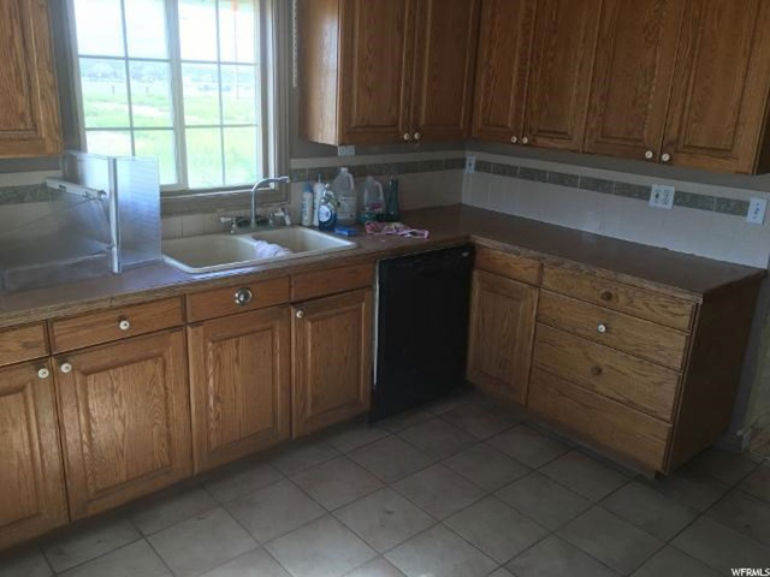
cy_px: 288
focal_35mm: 29
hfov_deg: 61.7
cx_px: 385
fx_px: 645
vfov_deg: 48.2
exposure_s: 1/60
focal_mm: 4.15
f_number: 2.2
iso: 25
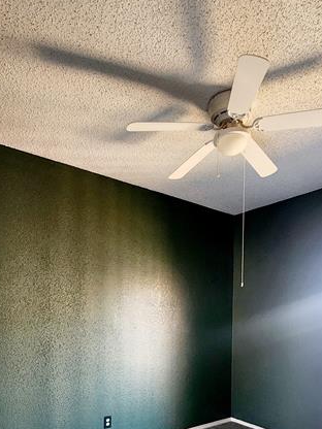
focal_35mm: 24
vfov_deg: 67.1
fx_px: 298
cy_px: 322
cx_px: 189
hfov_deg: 56.5
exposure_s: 1/30
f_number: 2.2
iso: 400
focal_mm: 2.2
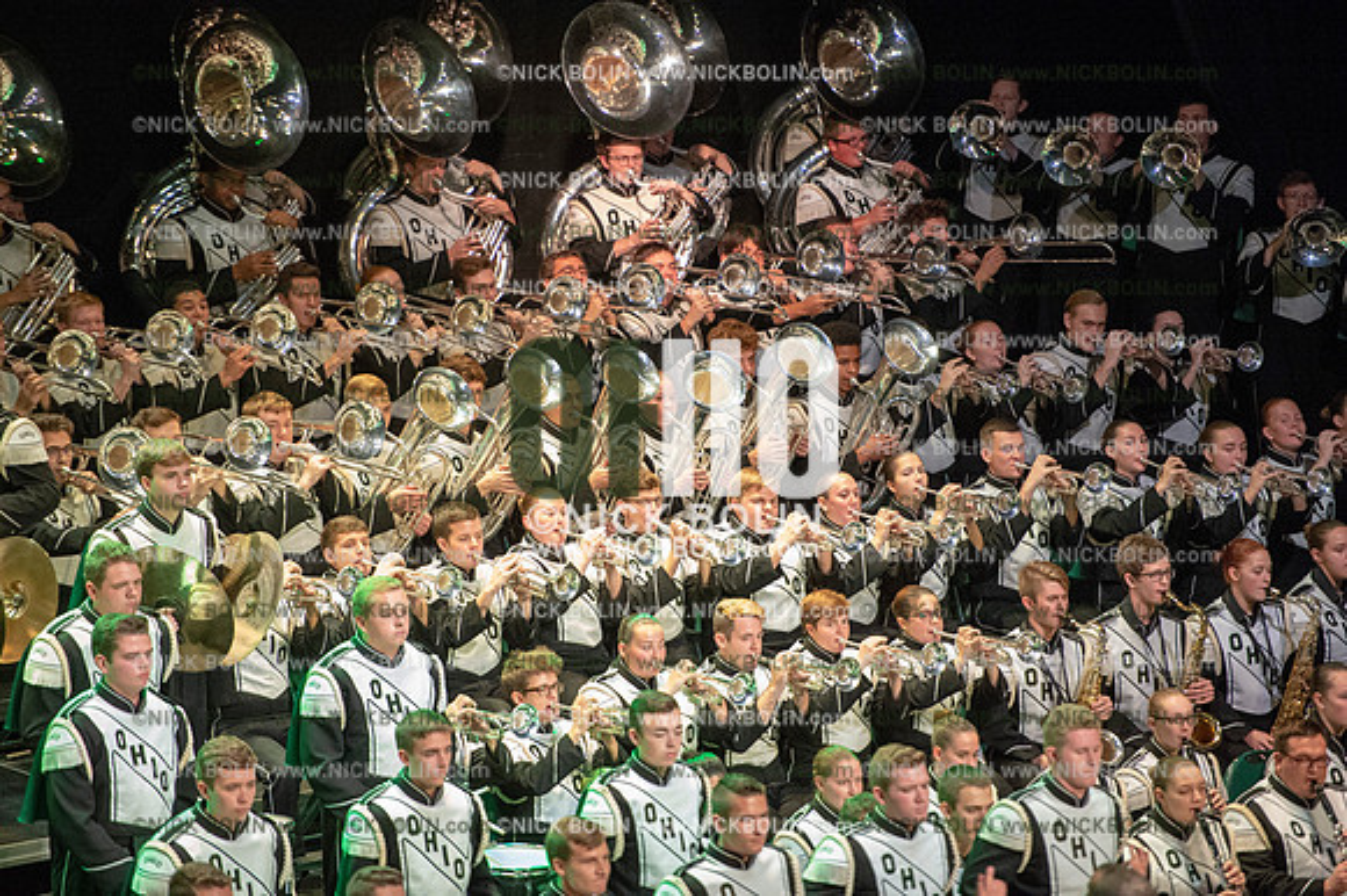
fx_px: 7479
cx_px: 674
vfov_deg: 6.9
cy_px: 448
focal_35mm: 200
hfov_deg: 10.3
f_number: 2.8
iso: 8000
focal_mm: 200
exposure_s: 1/800
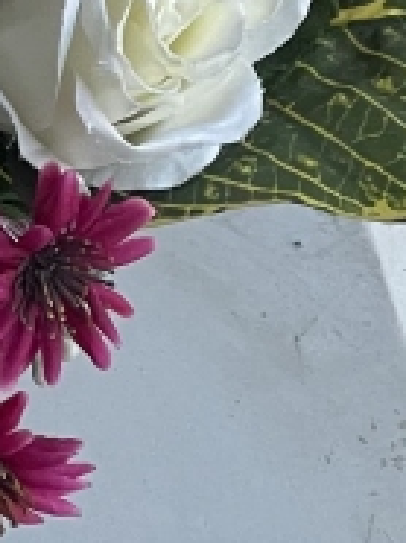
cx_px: -421
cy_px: -572
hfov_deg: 3.6
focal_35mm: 413
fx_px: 6473
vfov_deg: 4.7
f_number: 2.2
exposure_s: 1/99
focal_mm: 7.5
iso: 100
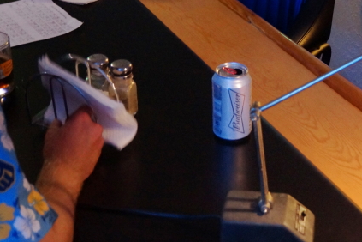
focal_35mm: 78
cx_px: 344
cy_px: 58
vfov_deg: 17.4
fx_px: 784
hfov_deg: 25.0
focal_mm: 22
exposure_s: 1/20
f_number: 3.5
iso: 1600
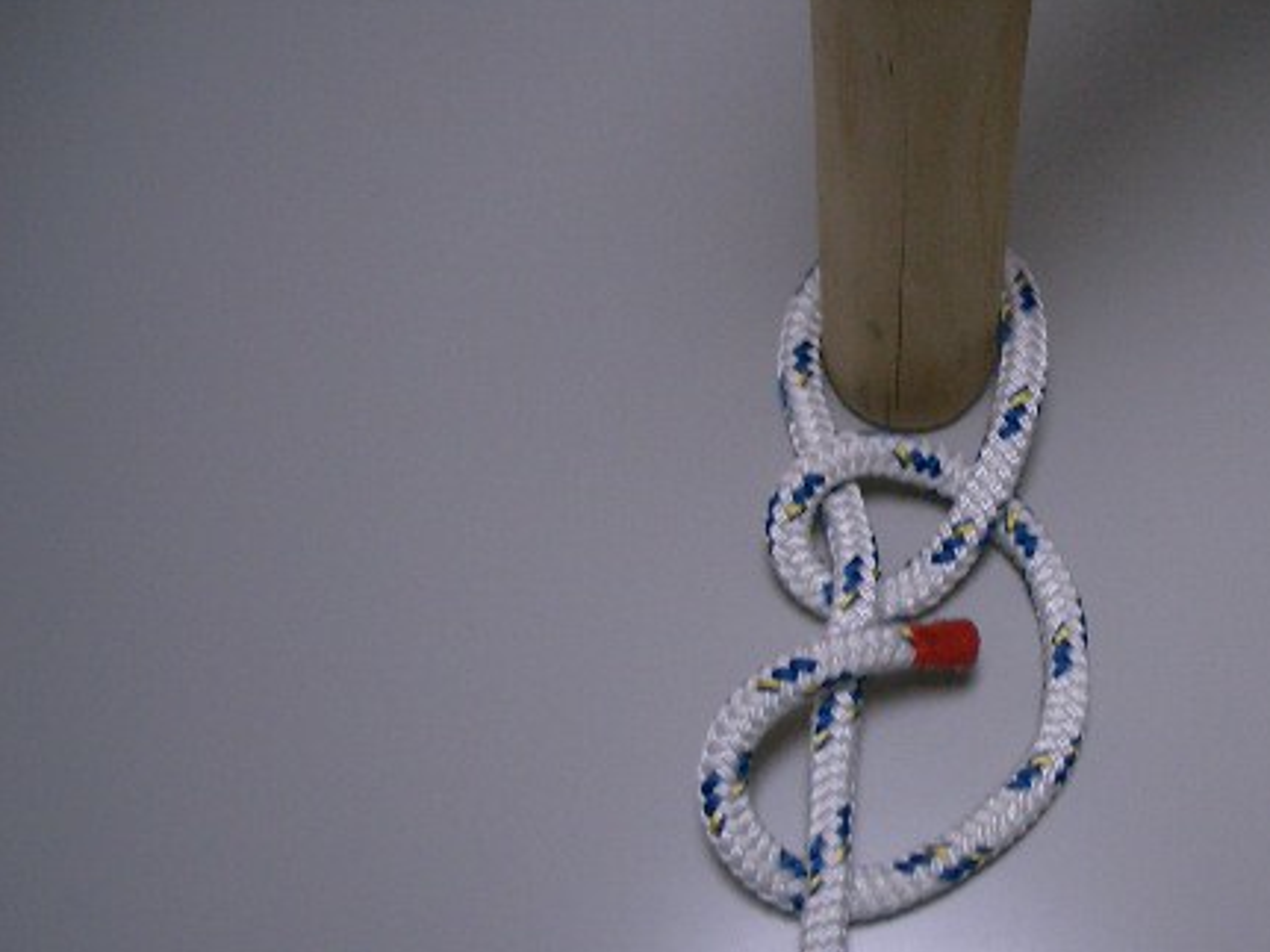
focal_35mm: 52
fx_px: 1907
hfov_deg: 36.1
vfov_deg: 27.9
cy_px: 598
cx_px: 937
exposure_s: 1/50
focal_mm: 5.8
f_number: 2.6
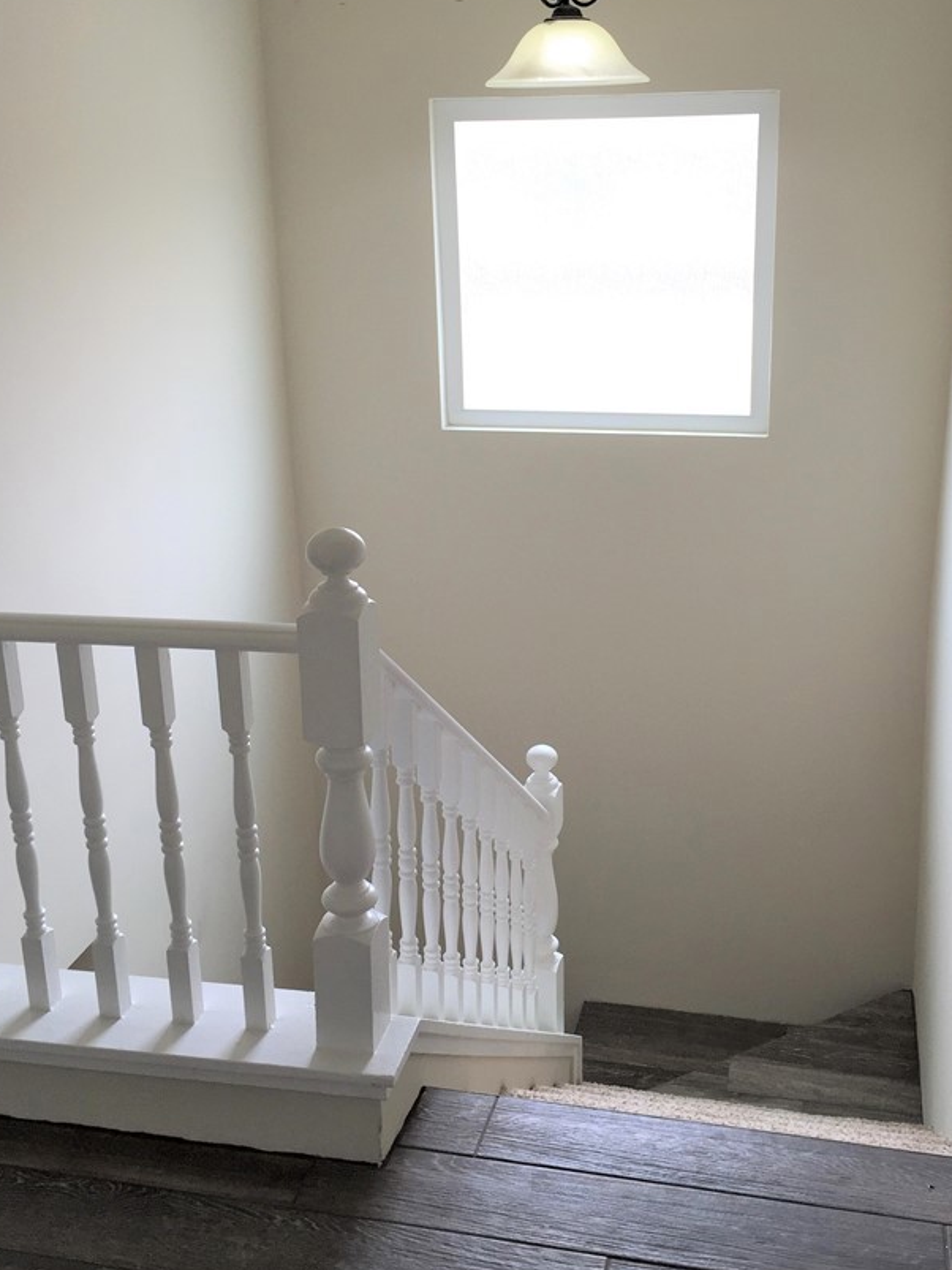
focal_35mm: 37
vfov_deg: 50.0
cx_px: 535
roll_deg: -0.3
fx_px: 1357
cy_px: 558
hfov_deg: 38.6
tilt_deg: -14.7
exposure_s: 1/120
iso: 32
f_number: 2.2
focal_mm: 4.15
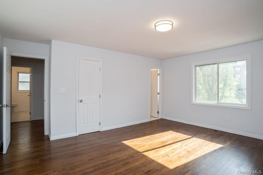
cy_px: 88
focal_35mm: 18
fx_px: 132
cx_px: 132
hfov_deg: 90.0
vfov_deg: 67.5
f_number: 13
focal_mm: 18
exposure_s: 1/20
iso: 200
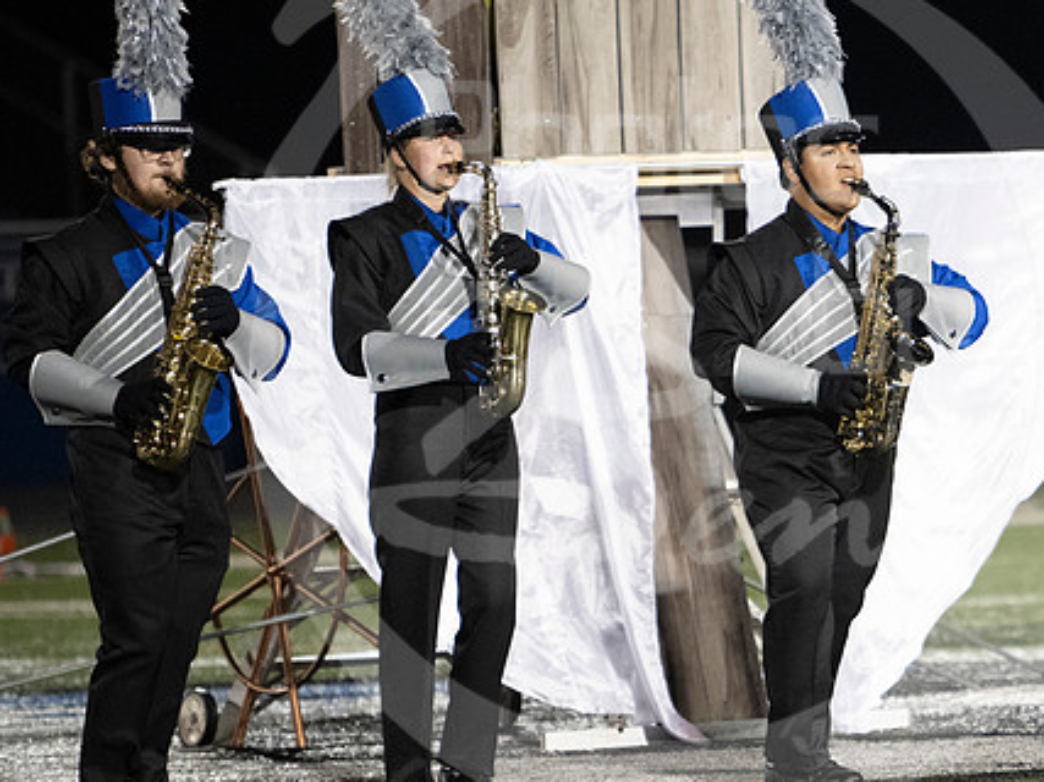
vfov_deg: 3.4
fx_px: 13146
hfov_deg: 4.5
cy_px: 469
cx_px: 1093
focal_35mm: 436
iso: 4000
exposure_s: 1/640
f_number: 2.8
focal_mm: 200
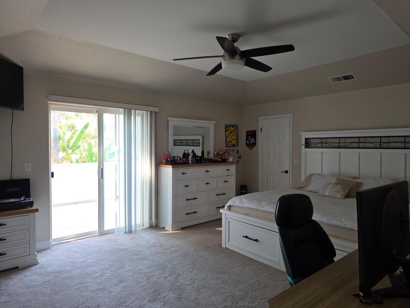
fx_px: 272
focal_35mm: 23
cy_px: 154
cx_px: 205
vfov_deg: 58.9
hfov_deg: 73.9
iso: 200
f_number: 1.7
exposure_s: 1/120
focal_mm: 6.25
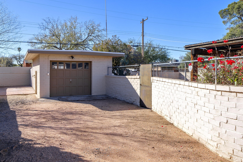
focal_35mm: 31
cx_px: 128
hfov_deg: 60.3
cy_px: 74
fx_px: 209
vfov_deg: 42.3
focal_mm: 24
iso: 100
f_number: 9
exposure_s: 1/160
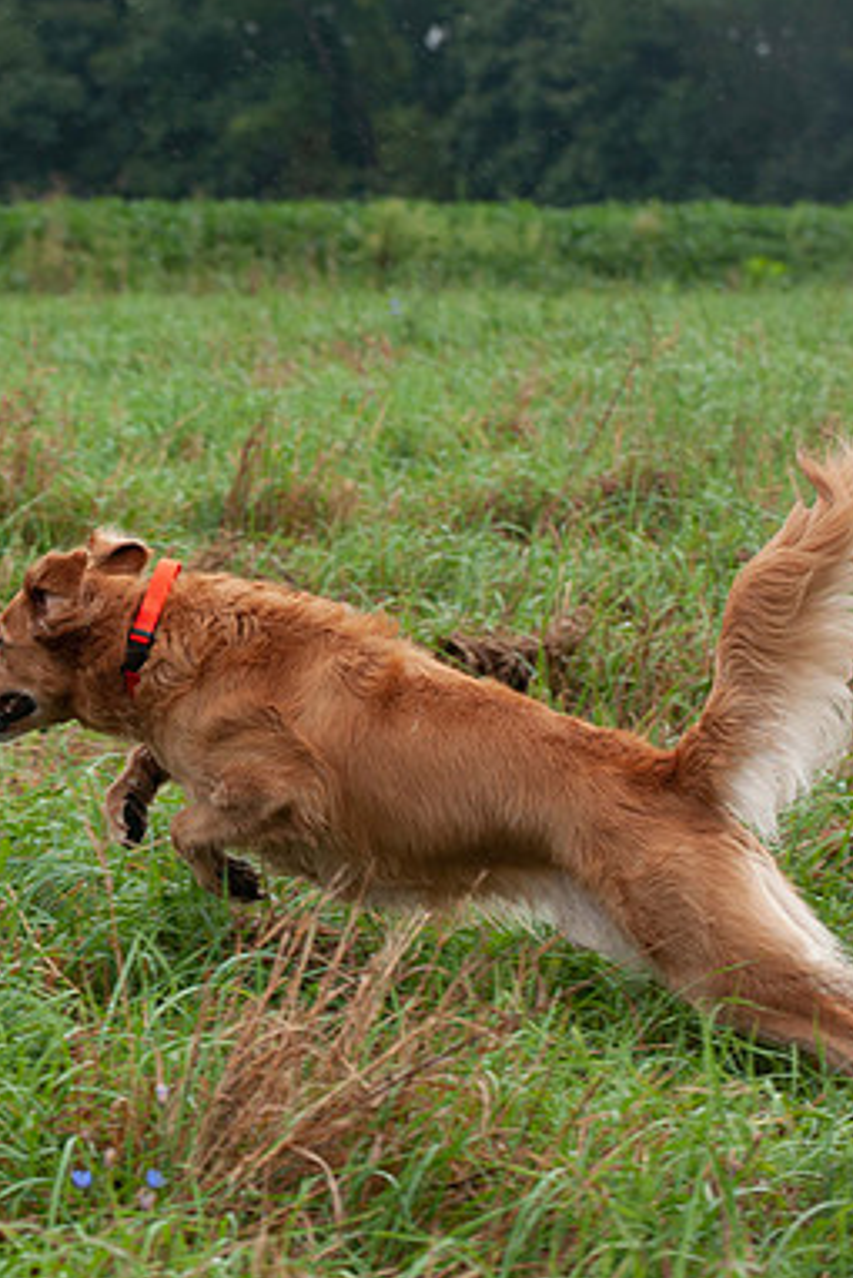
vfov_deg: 11.7
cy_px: 639
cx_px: -37
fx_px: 6249
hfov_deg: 7.8
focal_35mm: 176
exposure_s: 1/800
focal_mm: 116
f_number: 6.3
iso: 800
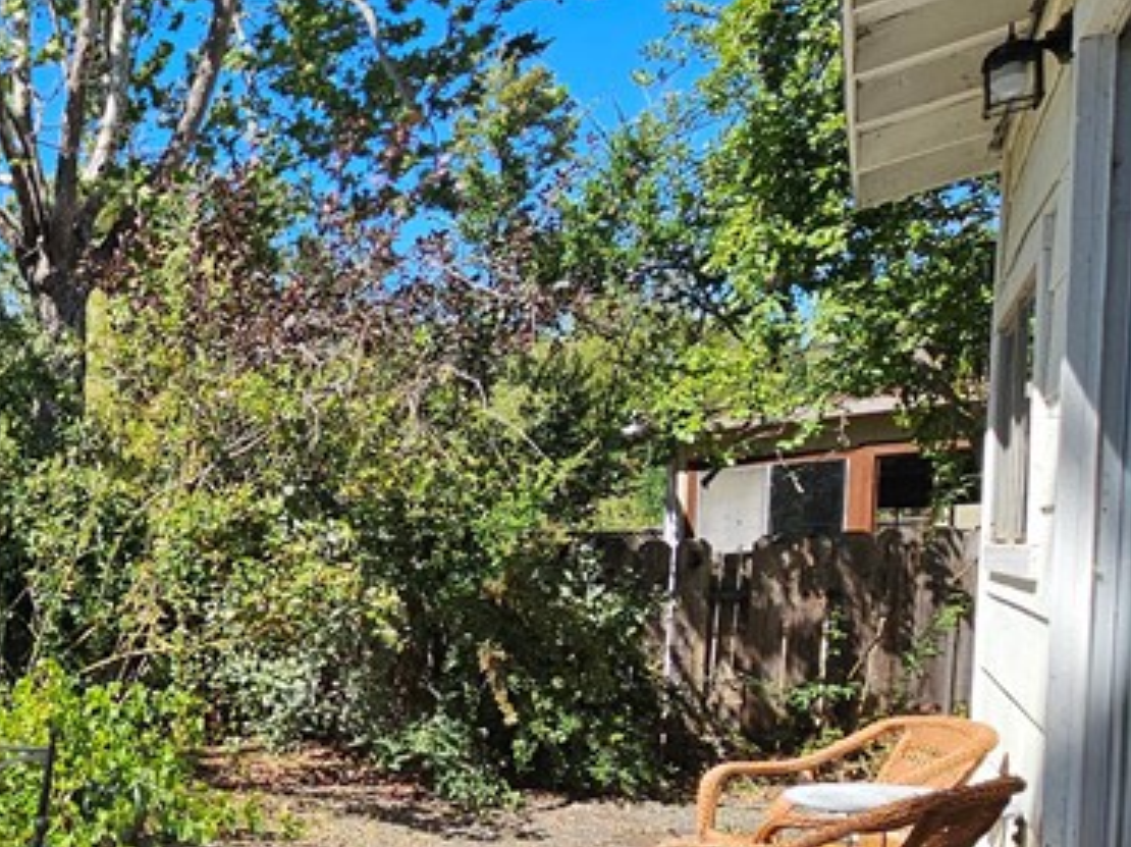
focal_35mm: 36
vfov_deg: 37.2
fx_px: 1175
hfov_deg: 38.4
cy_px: 752
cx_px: -220
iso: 50
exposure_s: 1/1078
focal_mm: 2.2
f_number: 2.2
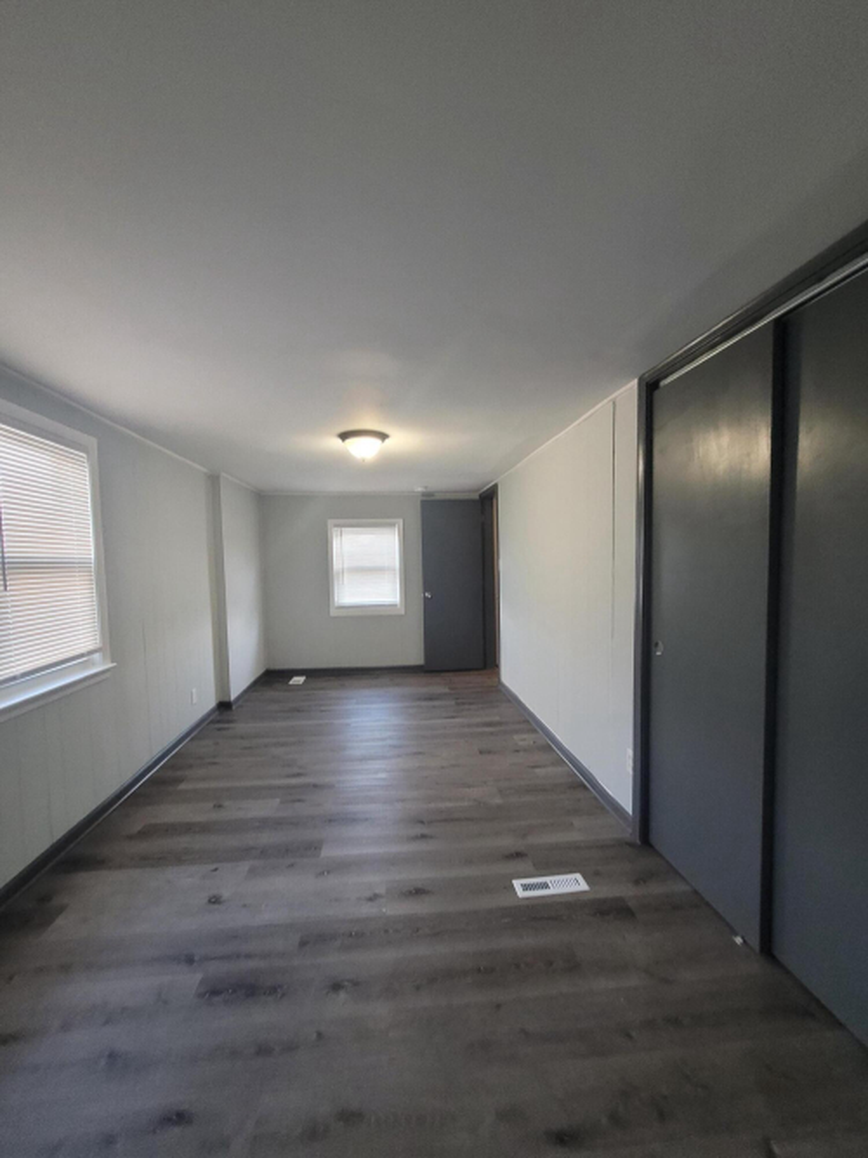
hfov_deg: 89.9
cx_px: 434
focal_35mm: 13
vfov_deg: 106.2
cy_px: 579
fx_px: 435
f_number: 2.2
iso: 320
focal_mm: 1.74
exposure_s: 1/29
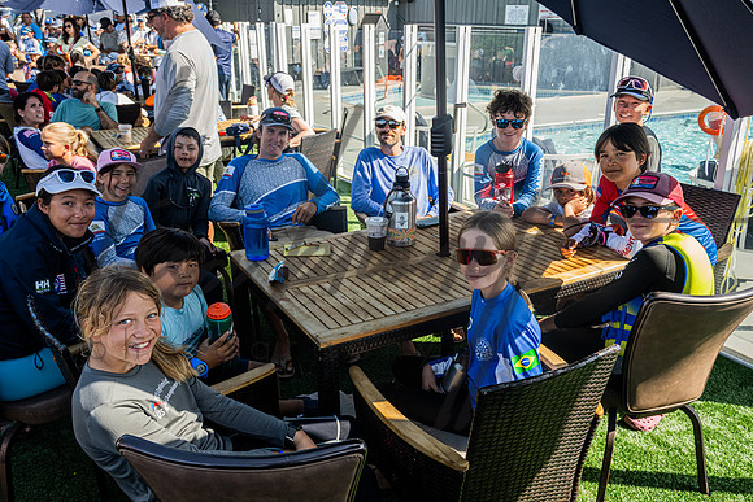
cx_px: 376
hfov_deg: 65.5
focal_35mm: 28
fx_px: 586
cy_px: 251
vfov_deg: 46.4
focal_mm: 28
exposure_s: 1/400
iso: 800
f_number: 10
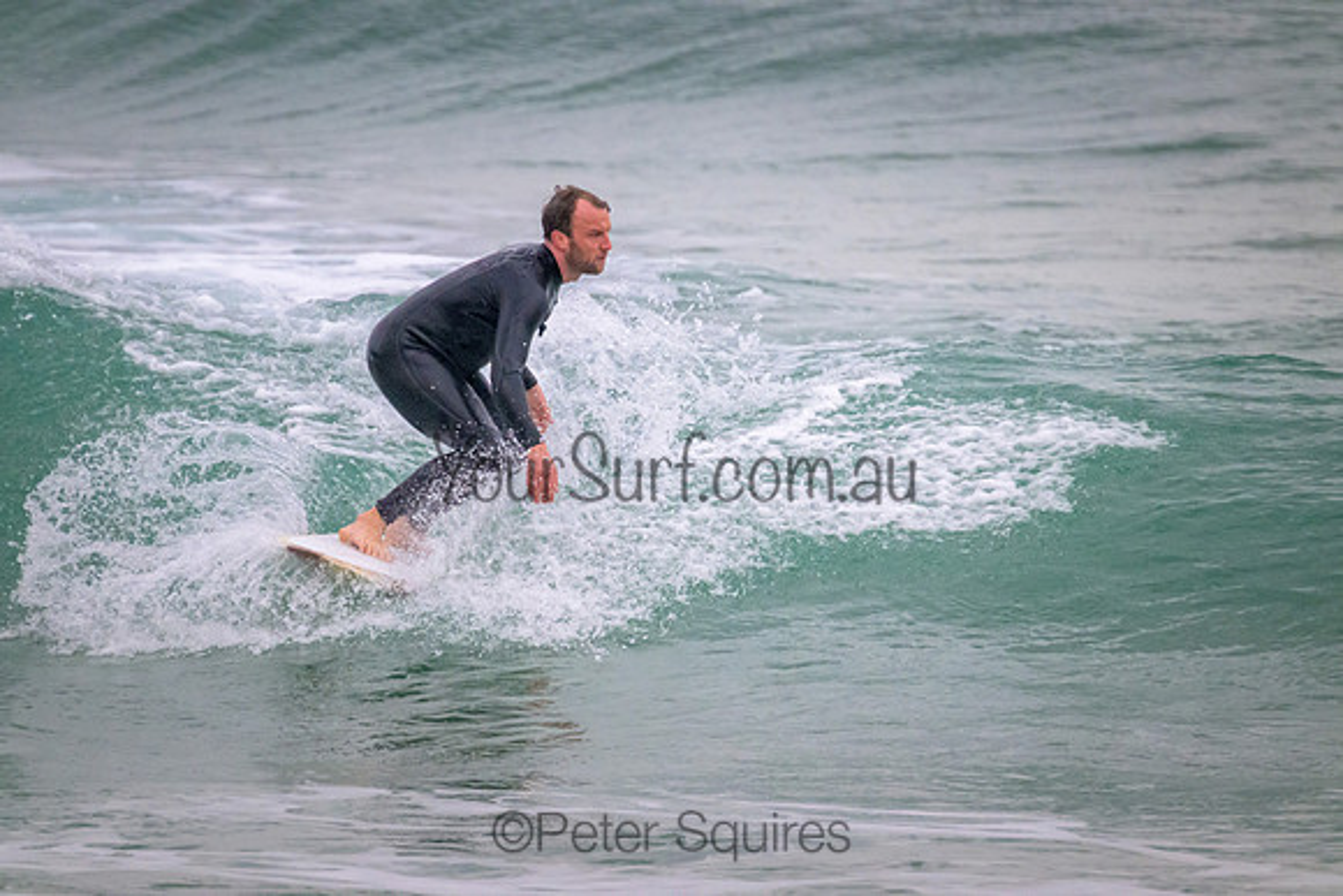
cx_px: 672
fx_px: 29850
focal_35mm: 800
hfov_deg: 2.6
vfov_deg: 1.7
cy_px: 448
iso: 8000
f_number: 11
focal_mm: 800
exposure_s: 1/1250
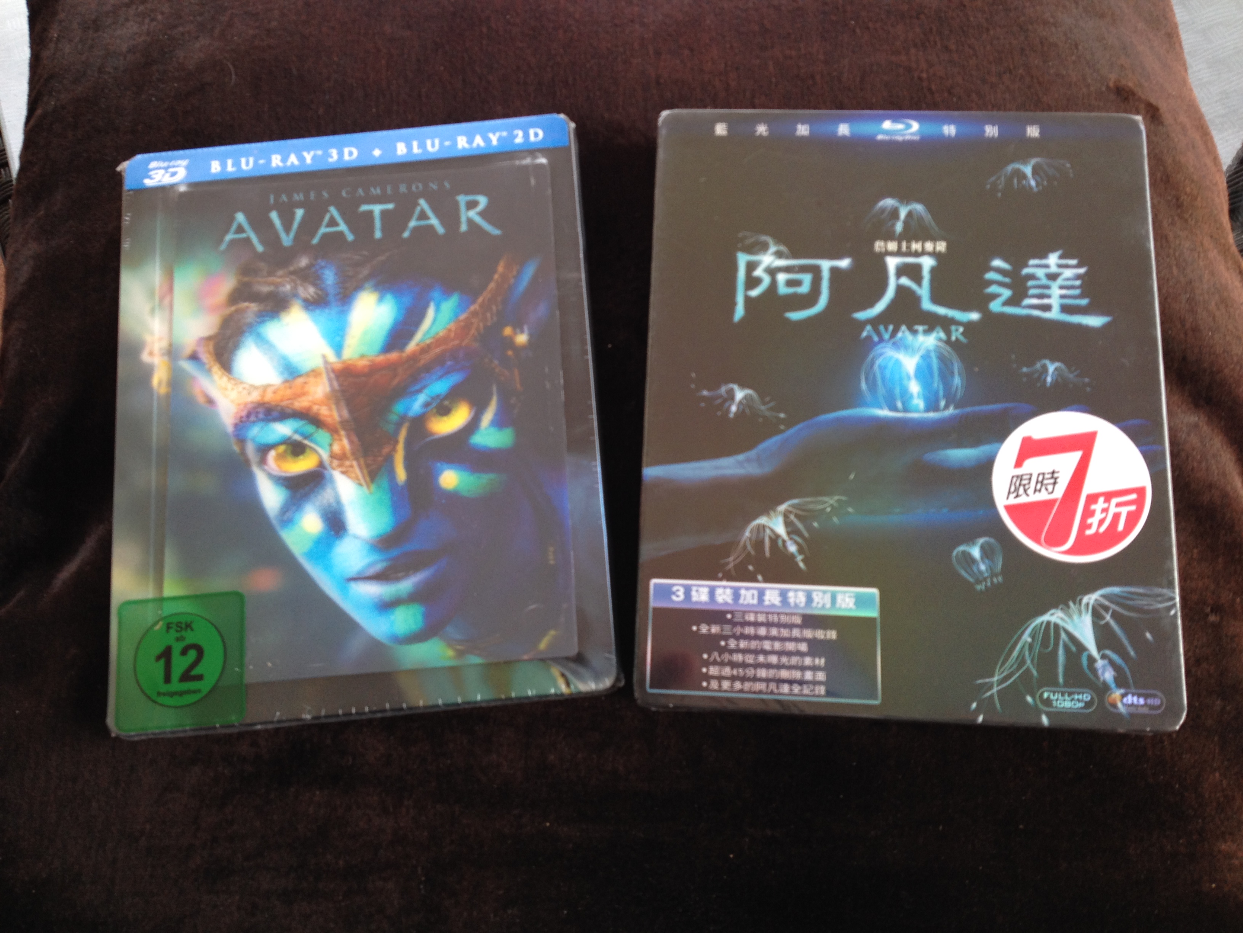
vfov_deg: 40.7
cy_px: 466
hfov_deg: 52.6
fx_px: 1257
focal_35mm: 35
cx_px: 622
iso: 50
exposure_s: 1/30
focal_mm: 4.28
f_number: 2.4
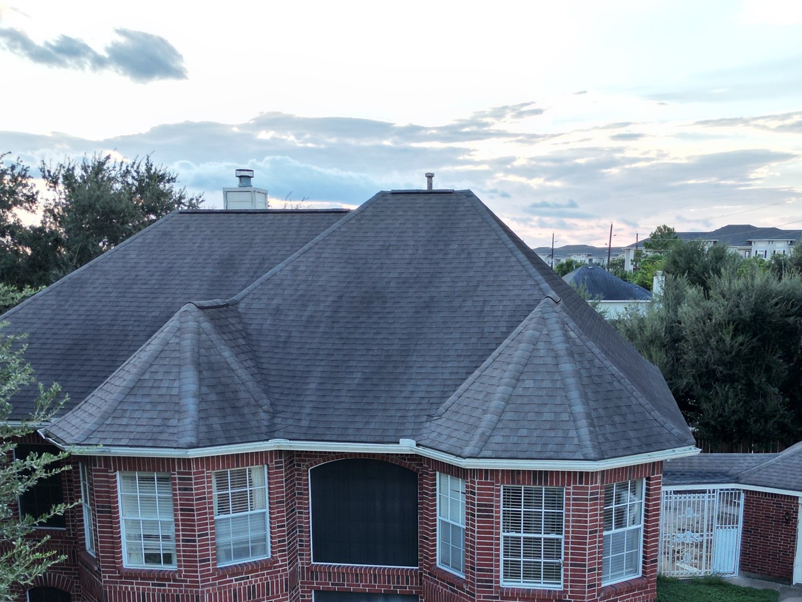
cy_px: 481
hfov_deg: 46.7
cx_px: 455
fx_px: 927
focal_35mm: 40
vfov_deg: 34.9
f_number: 1.7
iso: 100
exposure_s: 1/640
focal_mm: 6.72
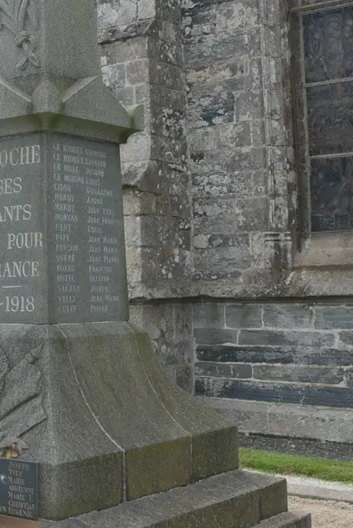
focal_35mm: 67
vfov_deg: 29.9
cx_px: 86
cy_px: 183
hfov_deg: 20.2
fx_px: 982
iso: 100
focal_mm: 22
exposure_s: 1/200
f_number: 5.6
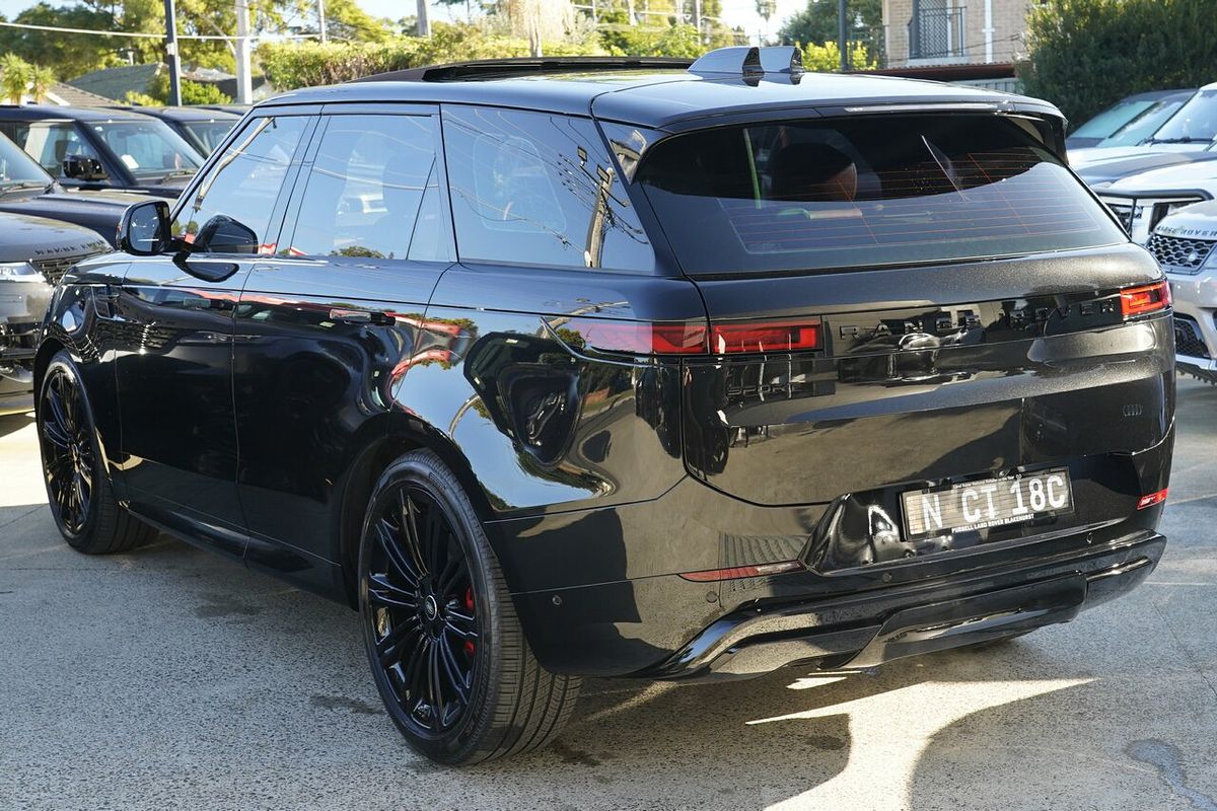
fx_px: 1487
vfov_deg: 30.5
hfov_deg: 44.5
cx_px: 608
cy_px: 406
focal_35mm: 44
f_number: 7.1
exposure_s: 1/100
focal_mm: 44
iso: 1000
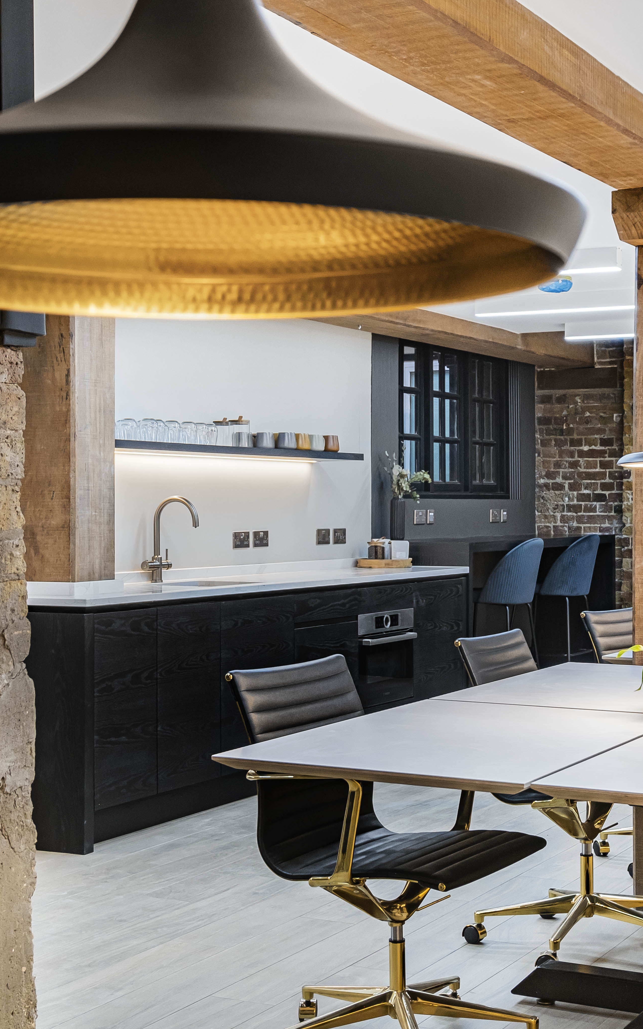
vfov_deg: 36.3
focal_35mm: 56
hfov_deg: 23.1
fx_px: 1570
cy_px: 514
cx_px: 417
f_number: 5.6
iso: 320
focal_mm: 24
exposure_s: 1/30
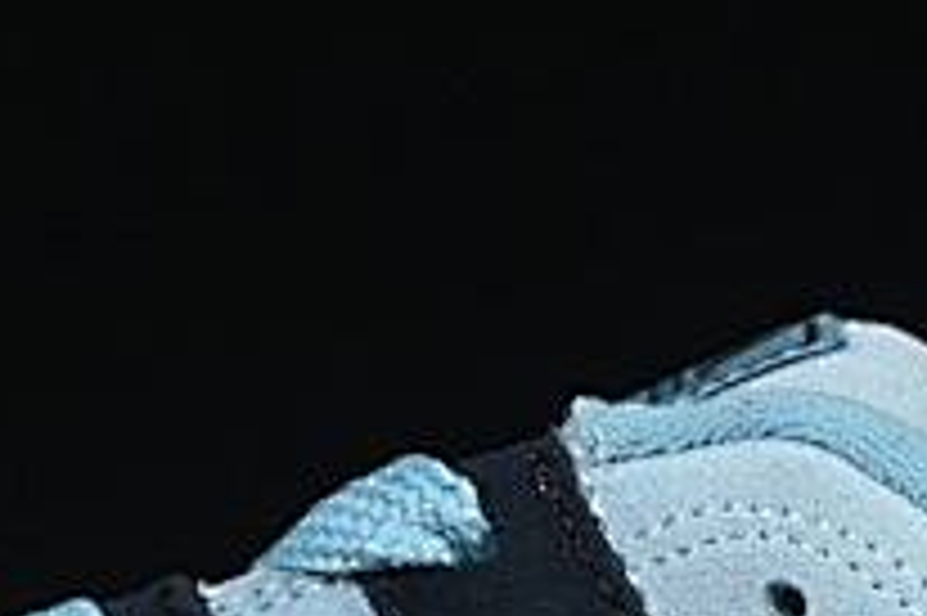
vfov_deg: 3.5
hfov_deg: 5.2
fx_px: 10137
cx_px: 423
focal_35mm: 394
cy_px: 679
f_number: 8
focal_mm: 50
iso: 160
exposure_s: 1/80
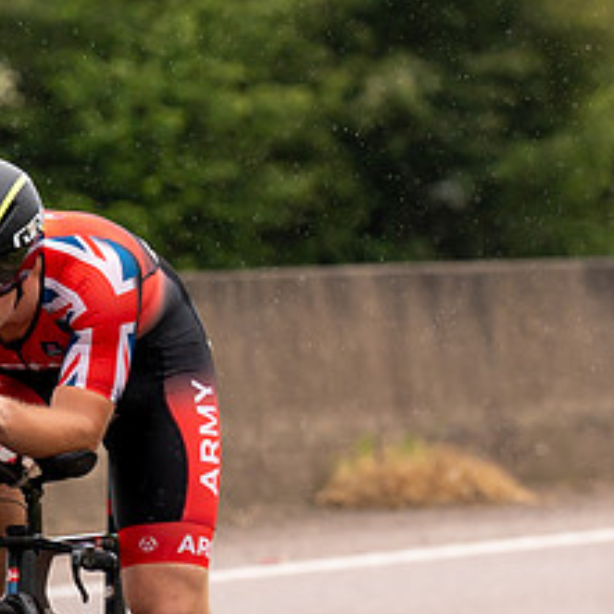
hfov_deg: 2.4
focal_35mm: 739
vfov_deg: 2.4
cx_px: 169
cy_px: 438
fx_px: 14830
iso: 250
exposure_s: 1/1000
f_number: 3.5
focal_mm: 152
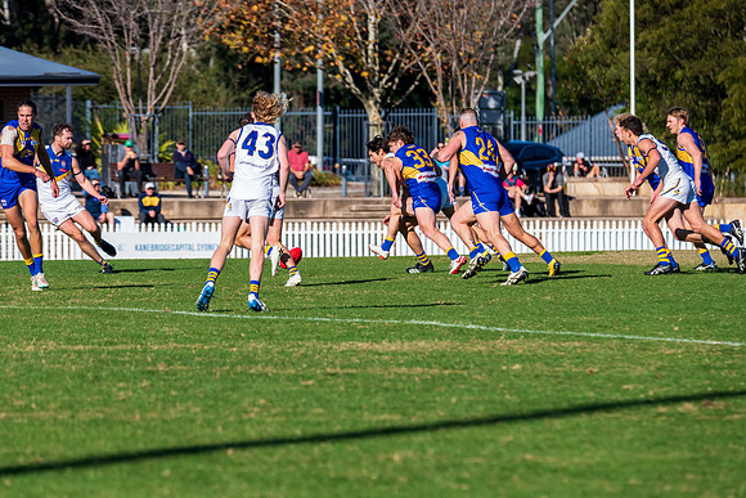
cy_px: 249
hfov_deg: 5.9
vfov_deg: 3.9
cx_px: 373
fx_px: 7254
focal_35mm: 350
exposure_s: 1/2000
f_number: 9
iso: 800
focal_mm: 350
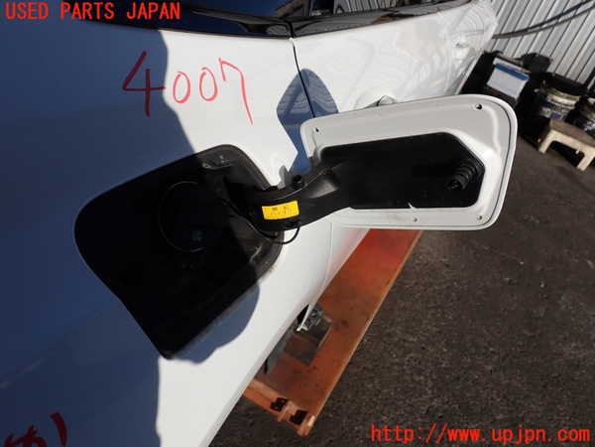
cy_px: 224
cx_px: 298
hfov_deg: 60.0
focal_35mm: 30
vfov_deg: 46.8
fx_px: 516
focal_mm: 5.4
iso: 100
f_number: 9
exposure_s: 1/250
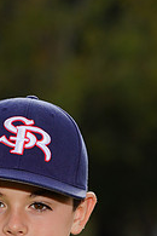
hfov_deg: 2.1
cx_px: -21
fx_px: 4291
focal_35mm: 656
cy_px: 343
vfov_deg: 3.1
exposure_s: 1/250
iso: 160
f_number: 8
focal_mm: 221
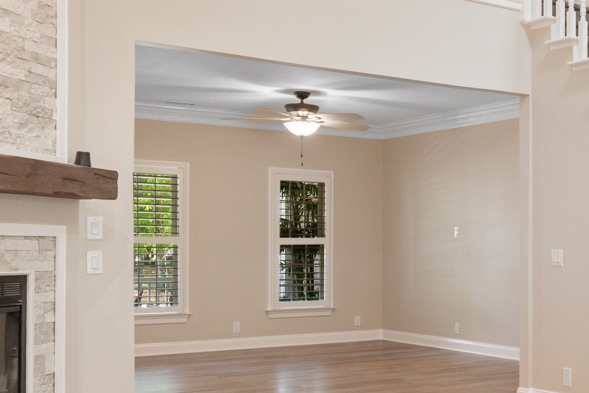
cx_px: 587
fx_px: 900
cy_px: 220
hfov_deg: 33.2
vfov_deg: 24.6
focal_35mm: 55
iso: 100
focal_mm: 12
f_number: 4.8
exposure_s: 1.6
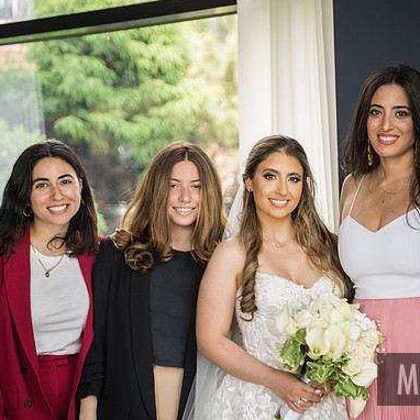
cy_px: 209
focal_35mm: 80
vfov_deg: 21.7
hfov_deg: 21.6
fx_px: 1098
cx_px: 255
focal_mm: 62
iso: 100
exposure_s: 1/100
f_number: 2.8
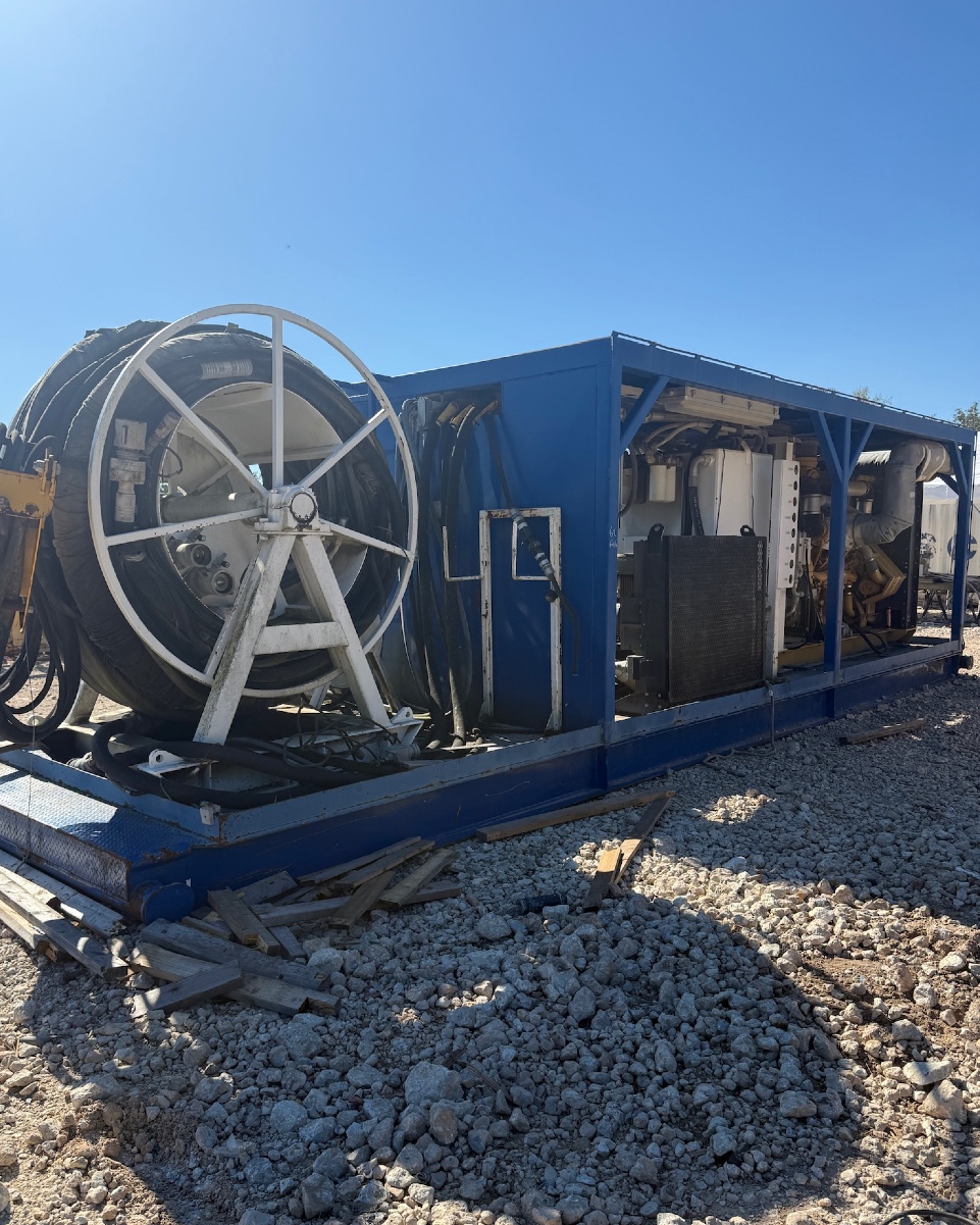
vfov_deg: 65.9
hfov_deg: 54.9
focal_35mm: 26
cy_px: 659
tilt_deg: -6.7
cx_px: 471
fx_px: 943
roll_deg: +0.3
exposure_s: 1/3584
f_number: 1.78
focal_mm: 6.76
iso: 80
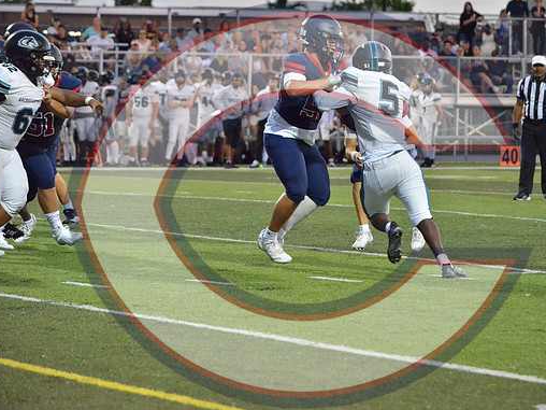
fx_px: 3107
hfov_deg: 10.0
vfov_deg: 7.5
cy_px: 204
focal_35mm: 197
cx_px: 299
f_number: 4.8
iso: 5600
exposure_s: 1/500
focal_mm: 120
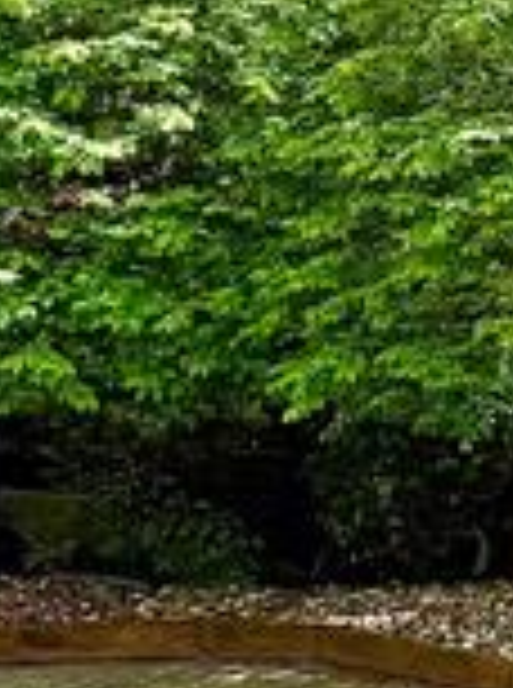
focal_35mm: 161
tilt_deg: +10.6
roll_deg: -2.9
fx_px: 3195
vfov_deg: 12.0
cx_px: 2210
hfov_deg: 6.7
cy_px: -153
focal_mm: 6.76
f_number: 1.78
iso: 80
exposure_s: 1/5714
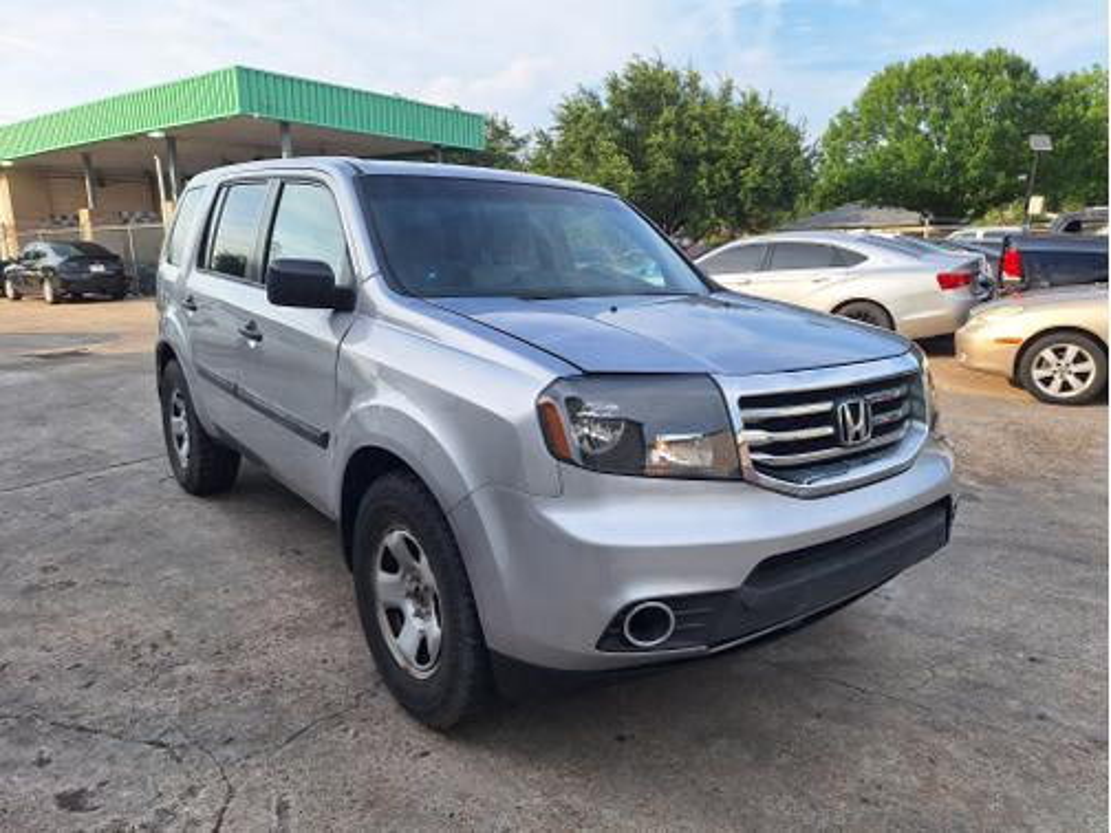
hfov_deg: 73.9
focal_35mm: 23
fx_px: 738
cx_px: 556
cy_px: 416
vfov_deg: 58.9
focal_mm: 5.54
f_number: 1.8
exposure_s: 1/1294
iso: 40
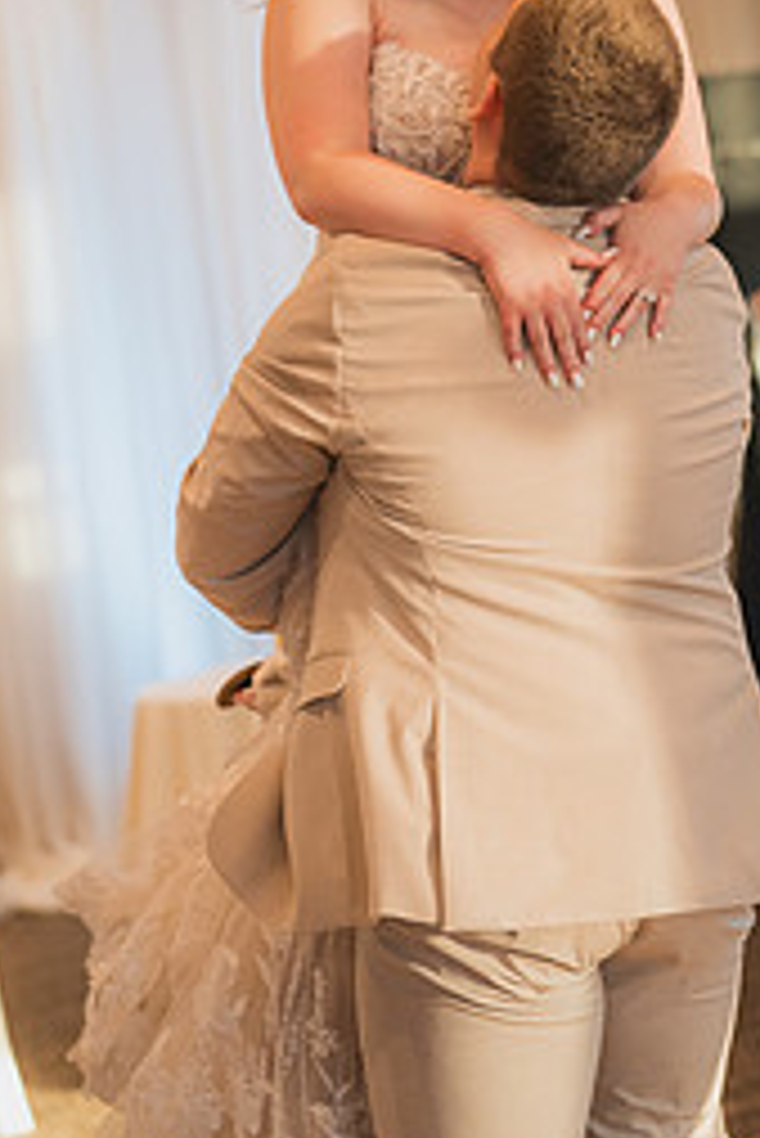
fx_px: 2814
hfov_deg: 15.3
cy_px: 342
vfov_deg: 22.7
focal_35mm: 89
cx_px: 576
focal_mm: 50
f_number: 1.8
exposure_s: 1/640
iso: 1250
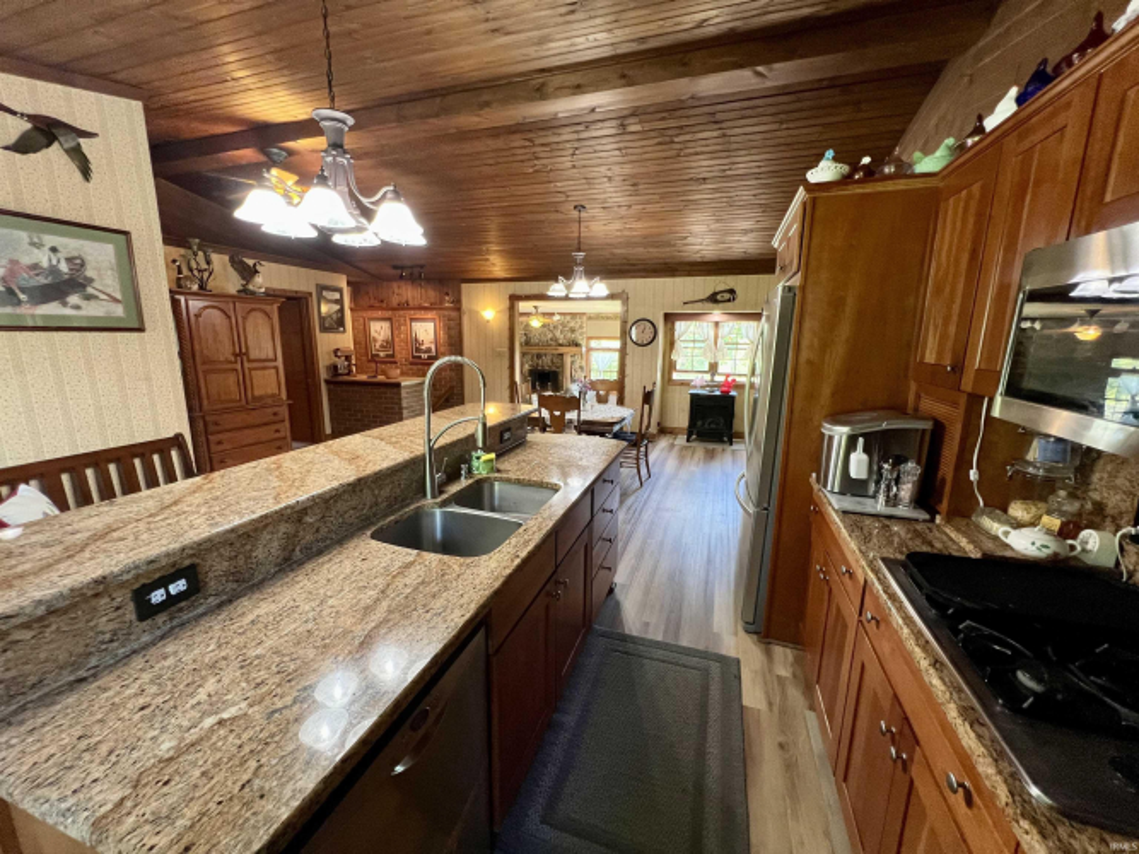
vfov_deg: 89.9
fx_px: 428
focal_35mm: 13
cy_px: 427
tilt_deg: -12.2
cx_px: 570
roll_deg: -0.7
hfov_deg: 106.2
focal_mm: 1.57
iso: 320
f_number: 1.8
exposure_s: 1/60
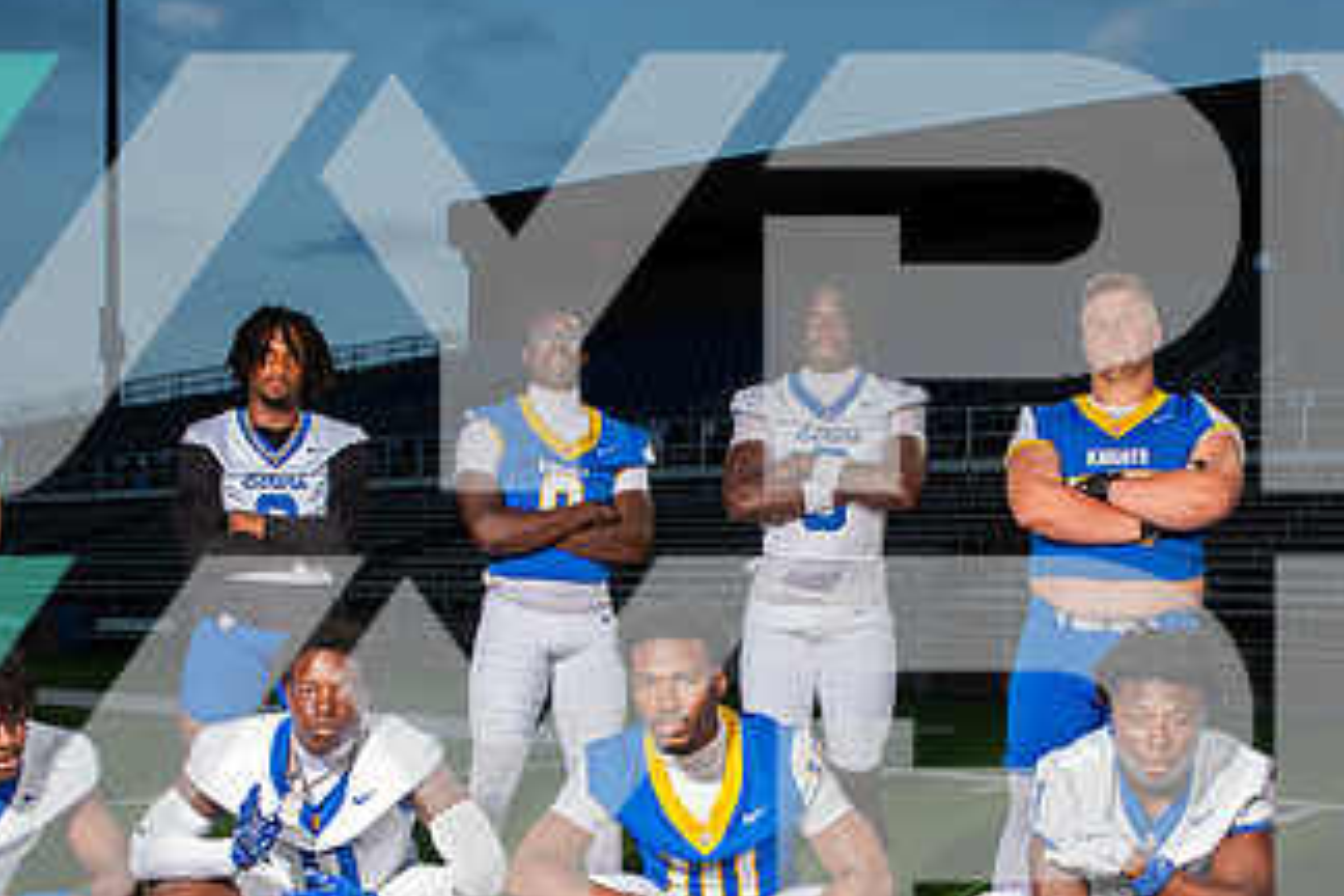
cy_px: 778
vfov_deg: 30.1
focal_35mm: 43
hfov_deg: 45.4
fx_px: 1605
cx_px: 697
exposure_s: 1/320
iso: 800
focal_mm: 24
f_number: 7.1
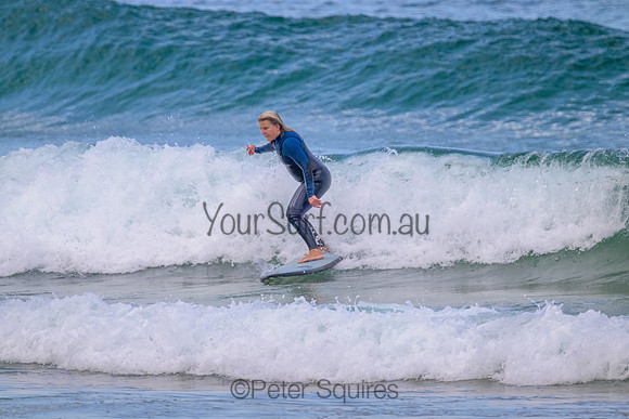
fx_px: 13980
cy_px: 210
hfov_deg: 2.6
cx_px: 314
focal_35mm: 800
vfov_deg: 1.7
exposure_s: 1/2000
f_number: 11
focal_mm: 800
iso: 1600
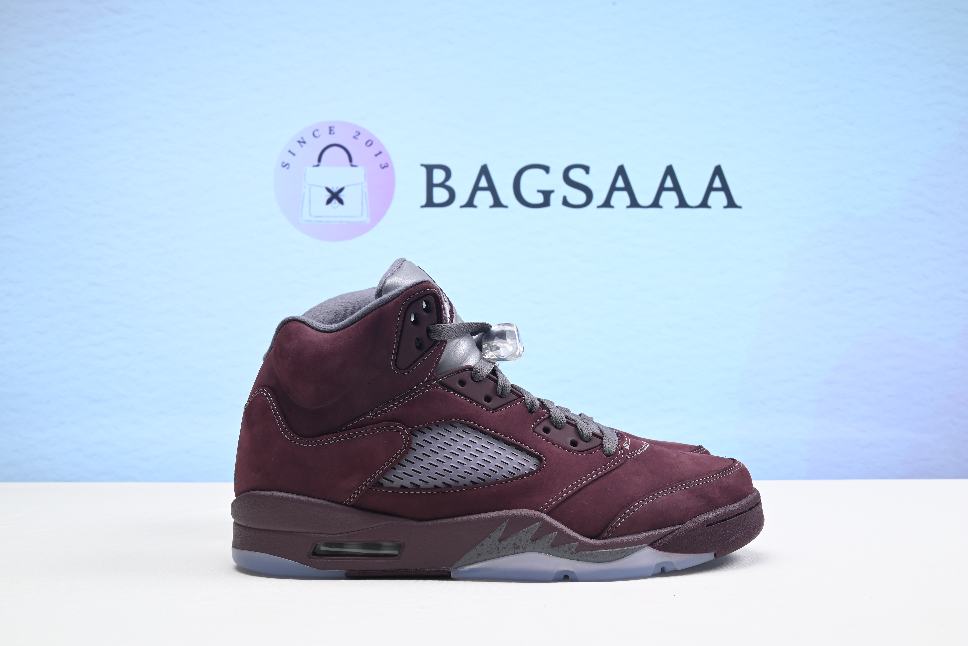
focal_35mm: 41
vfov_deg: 32.7
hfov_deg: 47.4
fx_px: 1103
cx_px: 484
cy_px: 323
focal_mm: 41
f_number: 16
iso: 100
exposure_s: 1/2
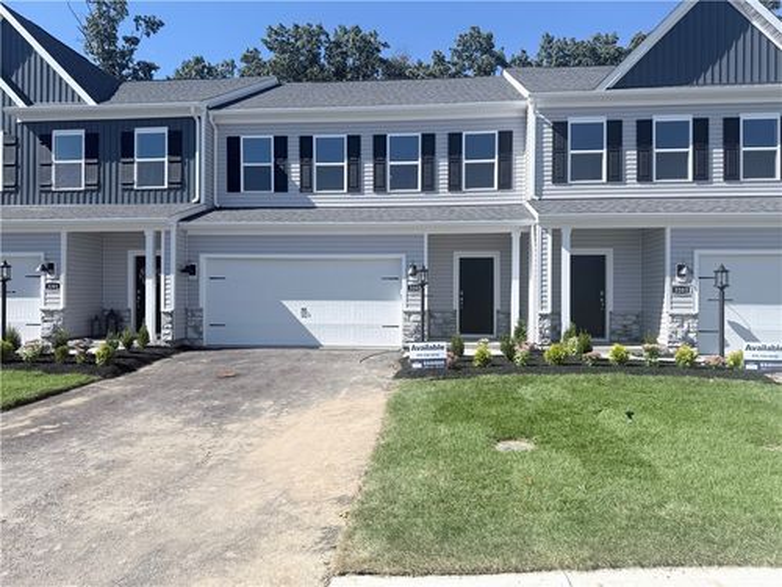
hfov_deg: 71.6
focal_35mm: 24
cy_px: 294
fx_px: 542
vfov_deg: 56.8
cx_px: 391
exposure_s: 1/4167
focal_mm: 6.76
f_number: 1.78
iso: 80
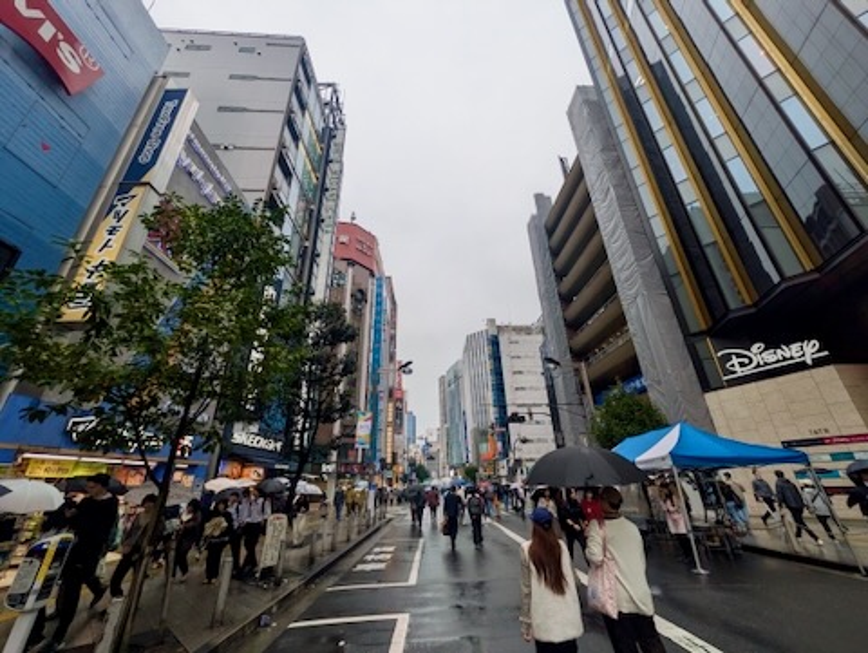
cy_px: 326
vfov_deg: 85.8
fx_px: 351
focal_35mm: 14
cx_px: 434
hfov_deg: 102.0
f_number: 2.2
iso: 51
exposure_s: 1/380
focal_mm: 1.83
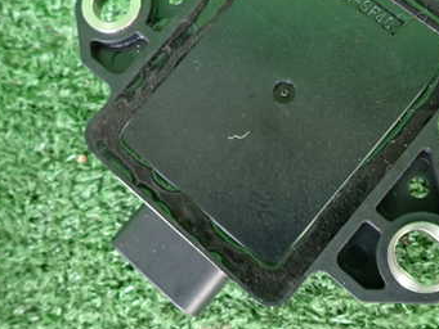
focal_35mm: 44
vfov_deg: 32.9
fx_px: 558
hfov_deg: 42.4
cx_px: 288
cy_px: 150
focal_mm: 4.5
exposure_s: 1/30
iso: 400
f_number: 2
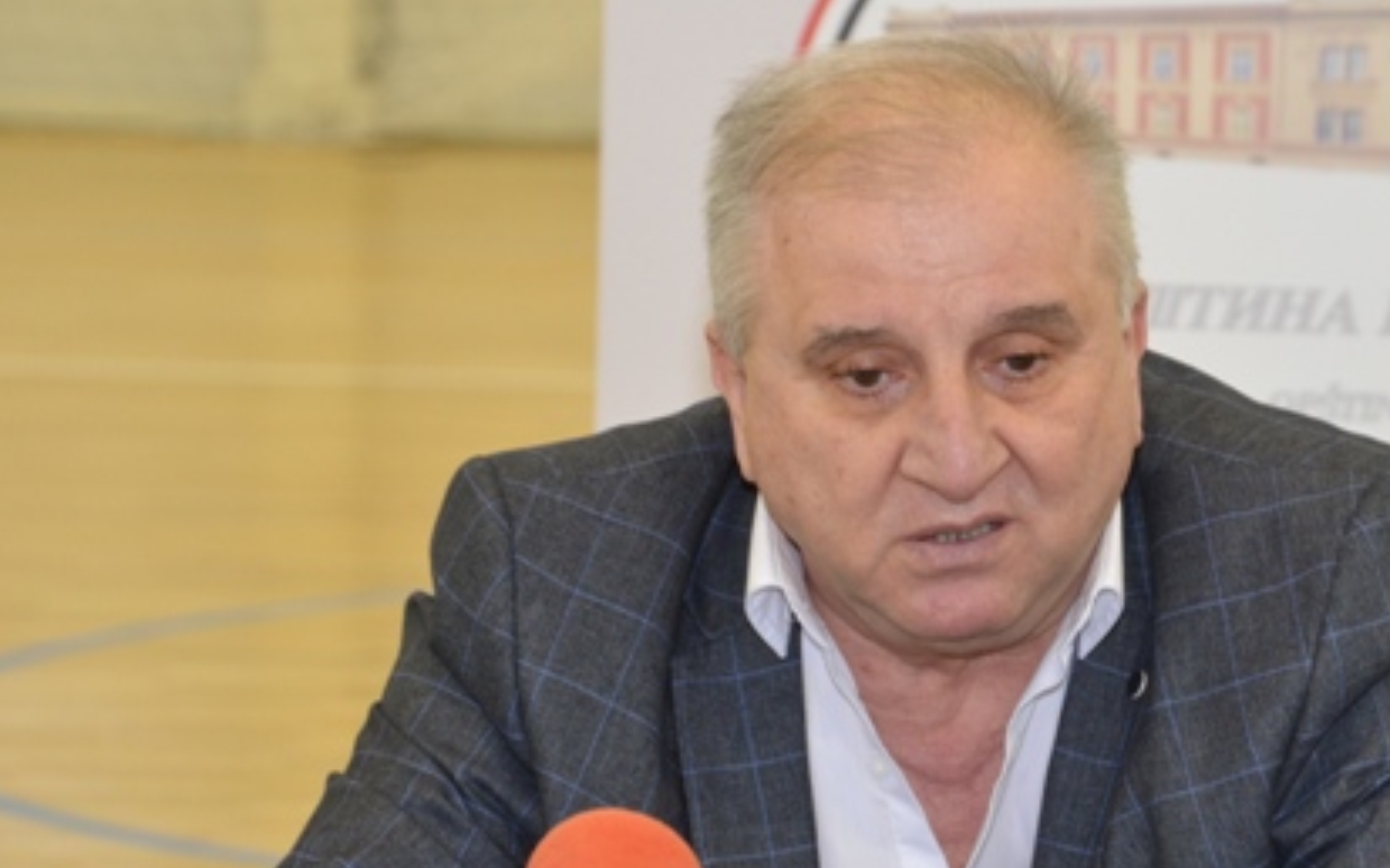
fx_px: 8514
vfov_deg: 5.8
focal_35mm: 225
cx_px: 983
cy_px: 464
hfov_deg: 9.3
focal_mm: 95
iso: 640
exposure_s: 1/60
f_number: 6.3
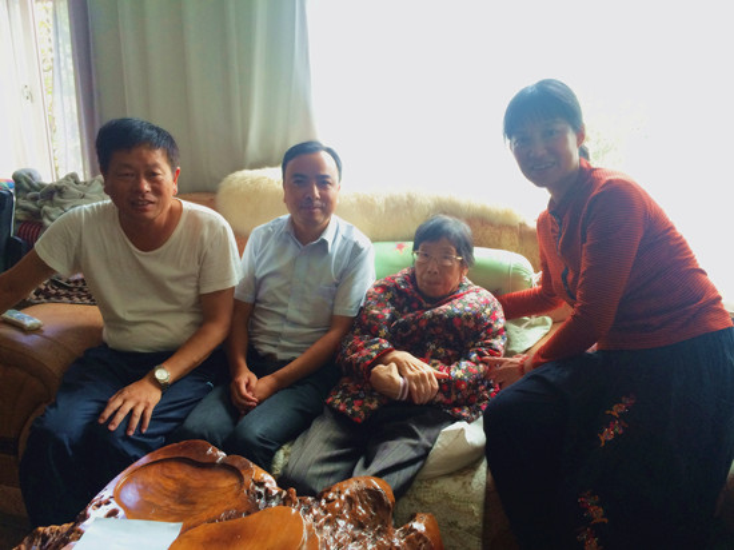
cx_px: 367
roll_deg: -1.4
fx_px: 615
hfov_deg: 61.7
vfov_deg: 48.2
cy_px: 275
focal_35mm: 29
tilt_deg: -16.1
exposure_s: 1/30
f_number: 2.2
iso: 64
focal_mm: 4.15
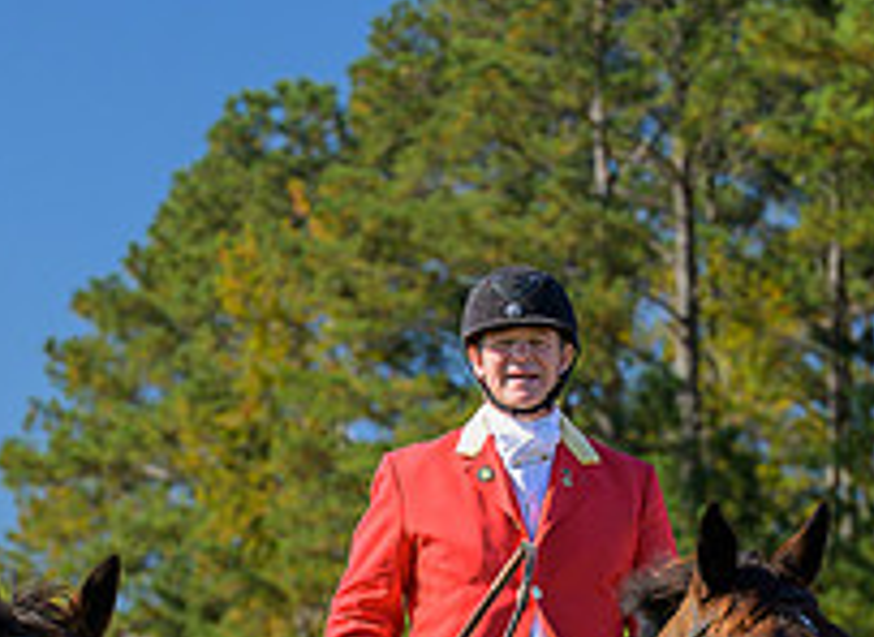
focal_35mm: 234
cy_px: 807
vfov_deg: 6.2
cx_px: 559
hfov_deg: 8.5
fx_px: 5849
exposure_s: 1/640
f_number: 3.2
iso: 200
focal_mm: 70
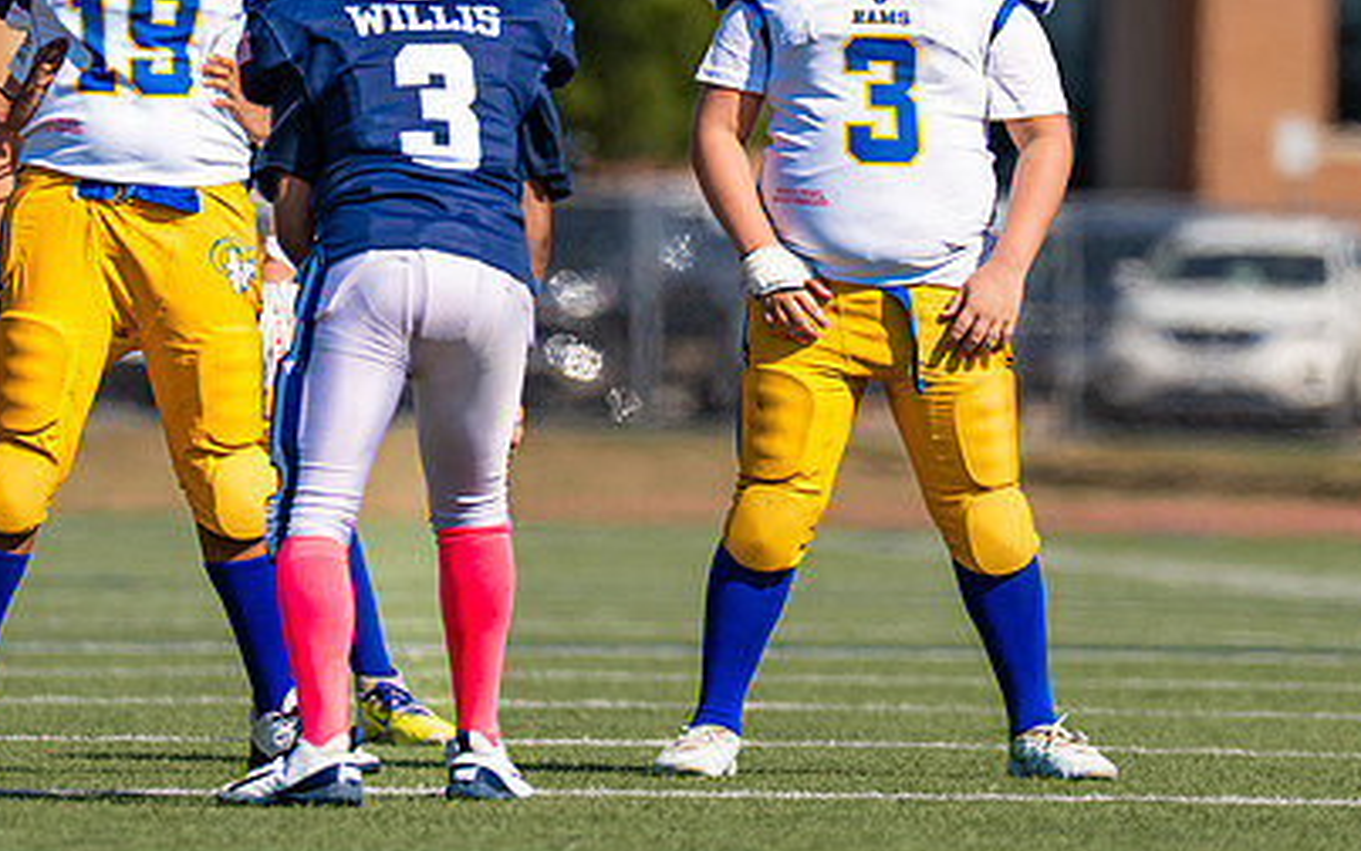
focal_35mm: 577
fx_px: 21405
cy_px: 202
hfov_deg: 3.6
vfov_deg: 2.3
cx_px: 850
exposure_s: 1/2500
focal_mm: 200
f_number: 2.8
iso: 100
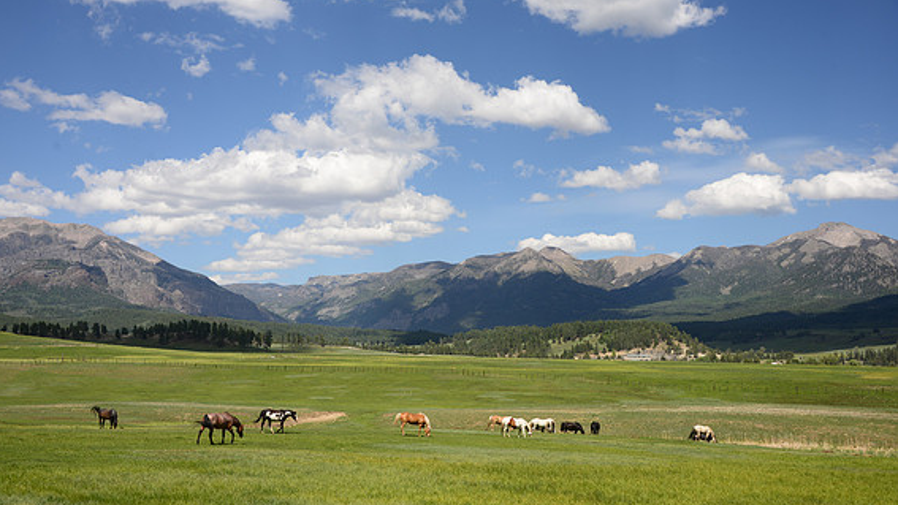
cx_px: 440
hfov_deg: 45.5
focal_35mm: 45
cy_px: 287
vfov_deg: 26.5
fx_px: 1072
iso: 100
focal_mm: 42
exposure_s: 1/320
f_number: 9
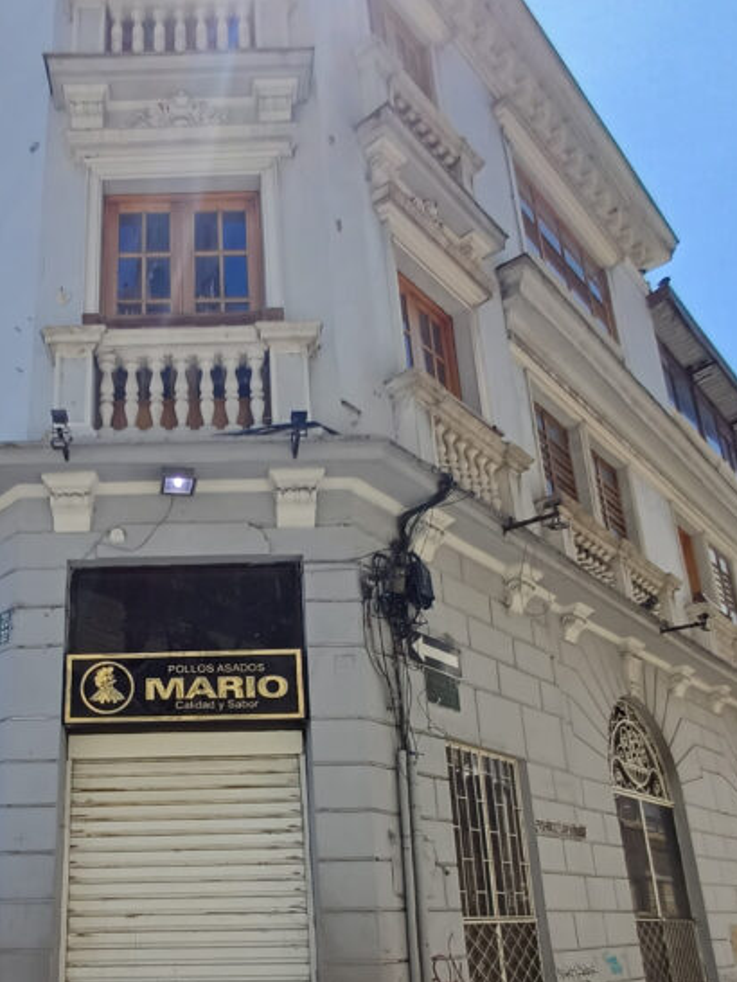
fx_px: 851
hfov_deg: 45.0
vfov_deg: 58.7
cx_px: 171
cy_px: 646
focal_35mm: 30
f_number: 2.2
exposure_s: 1/754
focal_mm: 1.64
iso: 40
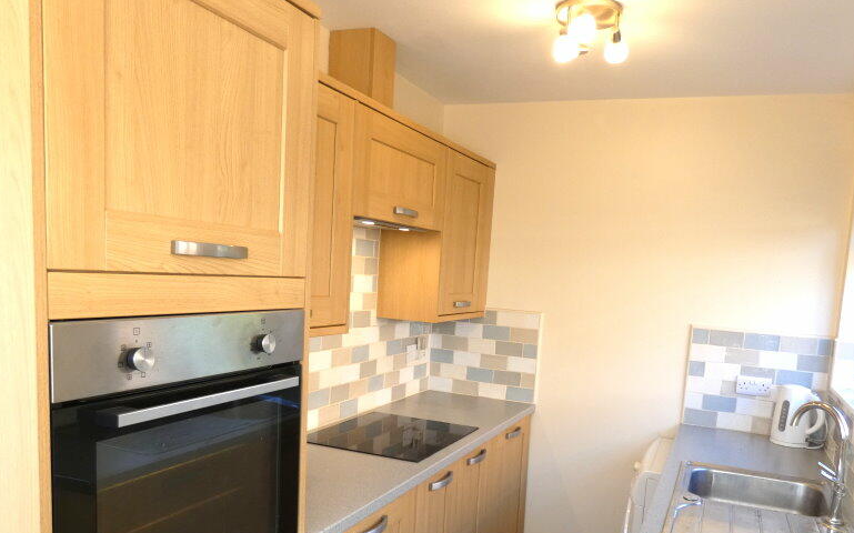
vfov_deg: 45.3
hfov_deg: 68.1
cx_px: 481
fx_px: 628
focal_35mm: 27
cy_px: 353
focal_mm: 3.6
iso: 100
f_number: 2.8
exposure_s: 1/60
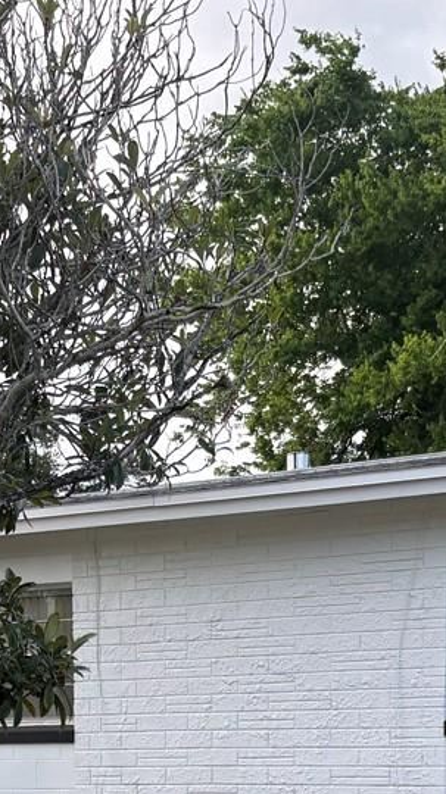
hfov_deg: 14.4
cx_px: 222
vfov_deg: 23.9
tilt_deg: -2.7
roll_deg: +0.2
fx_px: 1769
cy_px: 847
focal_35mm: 84
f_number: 1.6
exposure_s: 1/907
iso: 64
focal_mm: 5.96
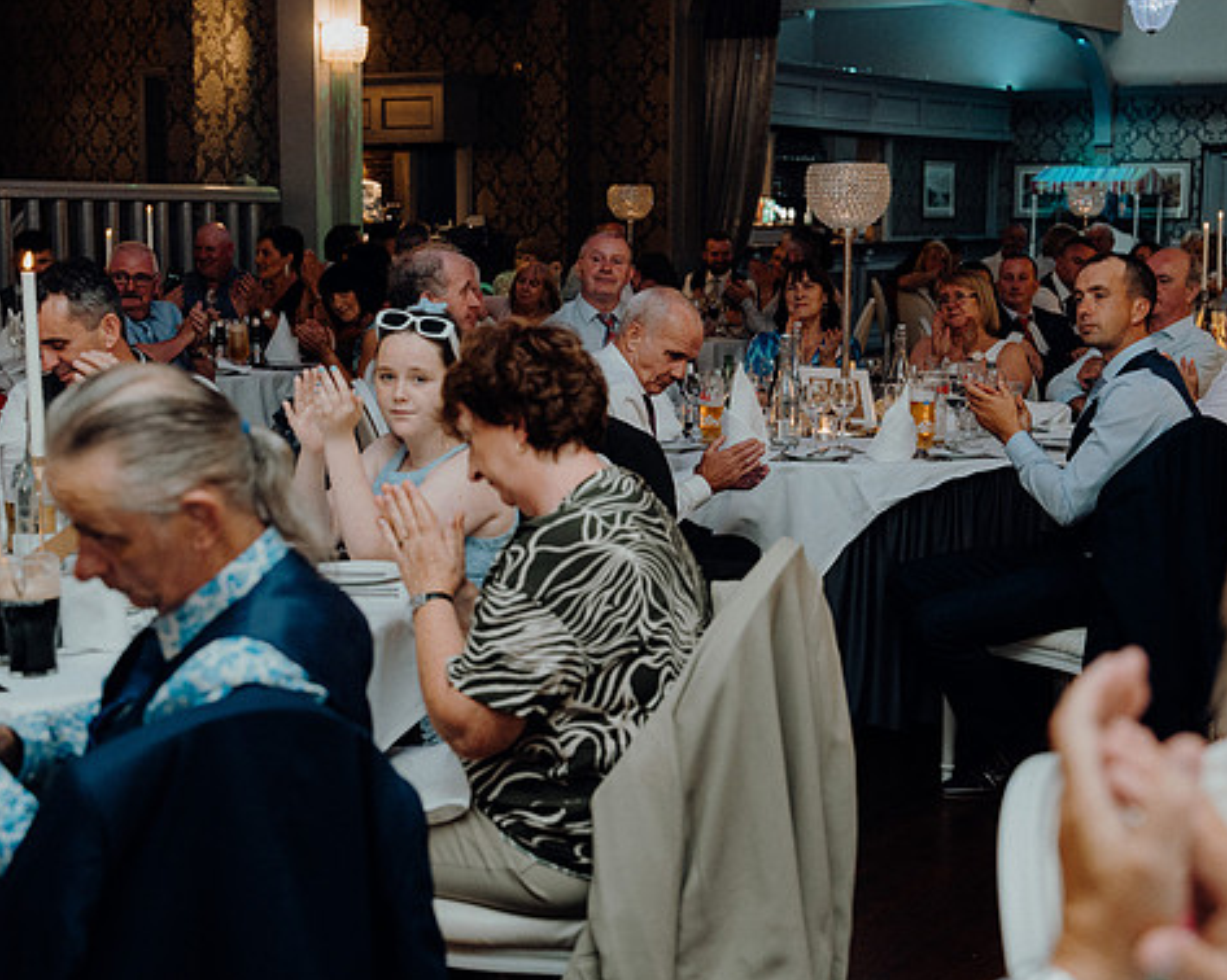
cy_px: 499
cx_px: 625
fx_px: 1924
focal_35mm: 53
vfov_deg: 28.6
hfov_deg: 35.4
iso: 2500
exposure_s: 1/160
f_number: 3.5
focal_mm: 46
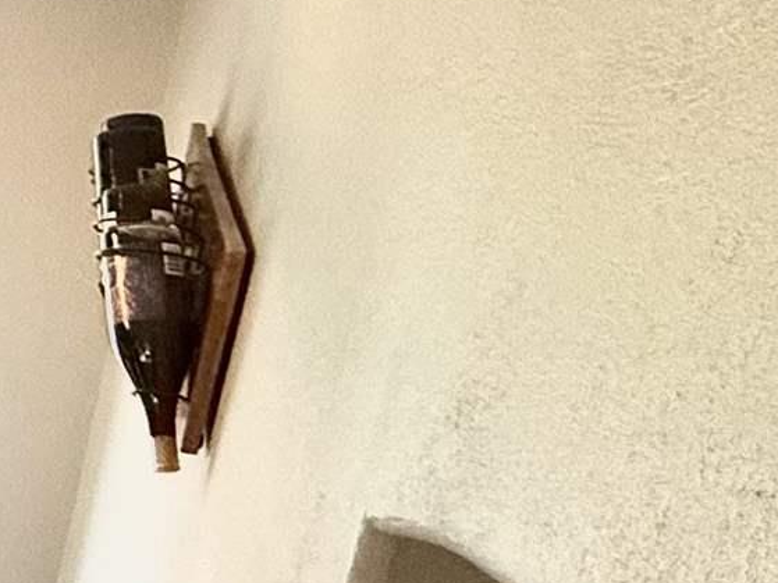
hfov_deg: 15.0
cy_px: 179
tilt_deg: -16.9
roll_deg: -0.2
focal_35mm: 77
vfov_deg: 19.1
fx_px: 1730
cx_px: -1093
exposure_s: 1/120
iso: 160
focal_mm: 2.22
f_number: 2.2
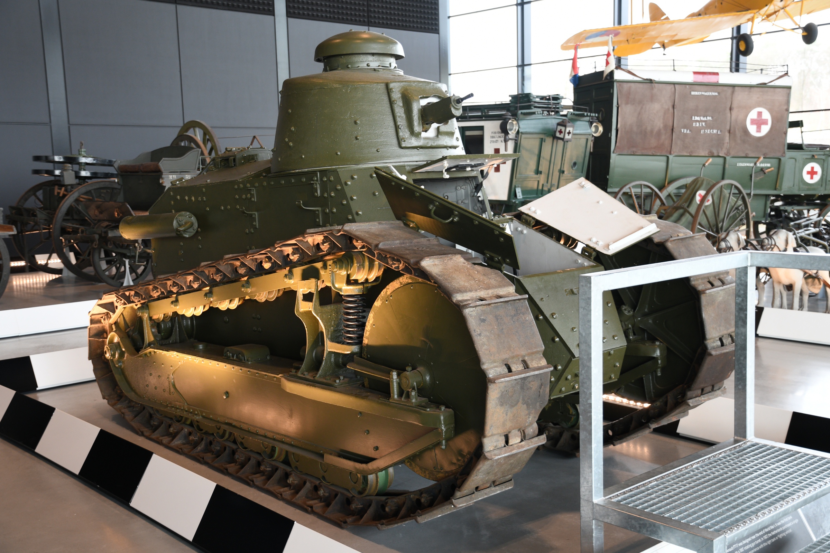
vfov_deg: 33.4
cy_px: 276
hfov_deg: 48.5
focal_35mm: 40
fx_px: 922
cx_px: 415
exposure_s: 1/50
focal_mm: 27
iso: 400
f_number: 3.5
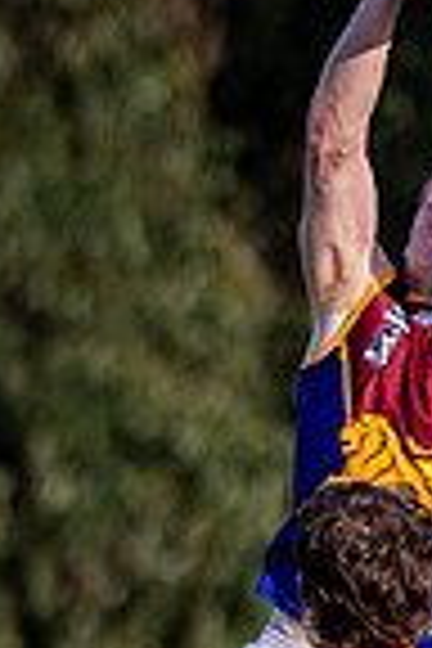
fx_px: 39903
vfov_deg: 0.9
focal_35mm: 2217
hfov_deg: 0.6
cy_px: 506
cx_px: 263
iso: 200
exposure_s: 1/2500
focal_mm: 200
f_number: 2.8
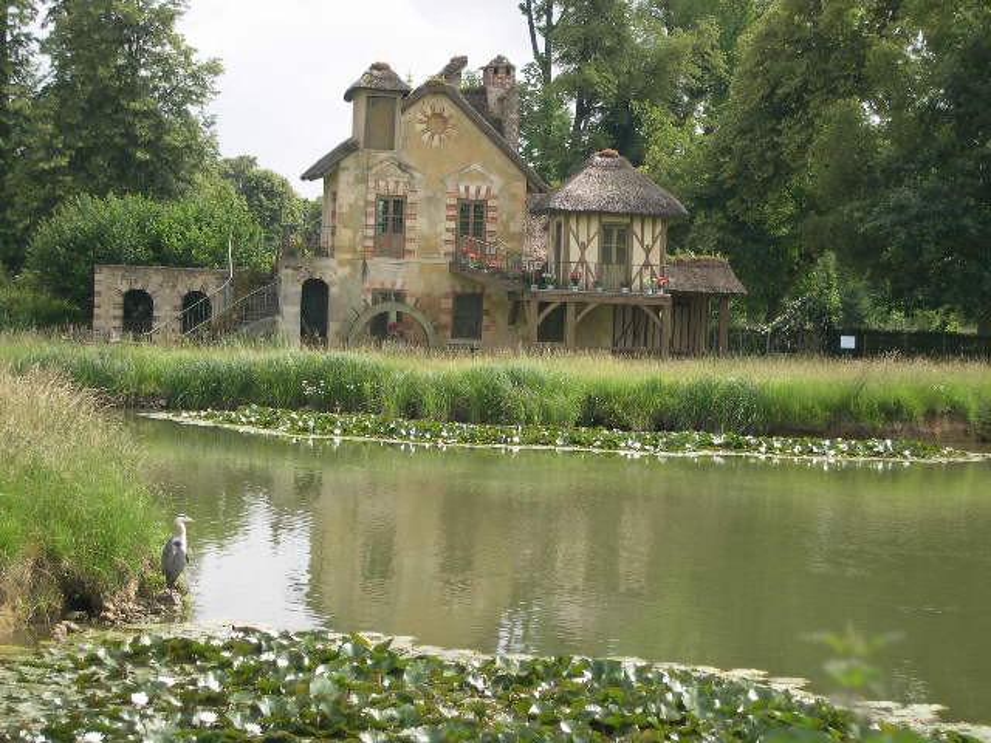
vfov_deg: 17.0
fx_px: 2491
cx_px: 496
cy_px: 372
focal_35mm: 87
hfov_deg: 22.5
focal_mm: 18.4
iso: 100
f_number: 4.4
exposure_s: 1/301
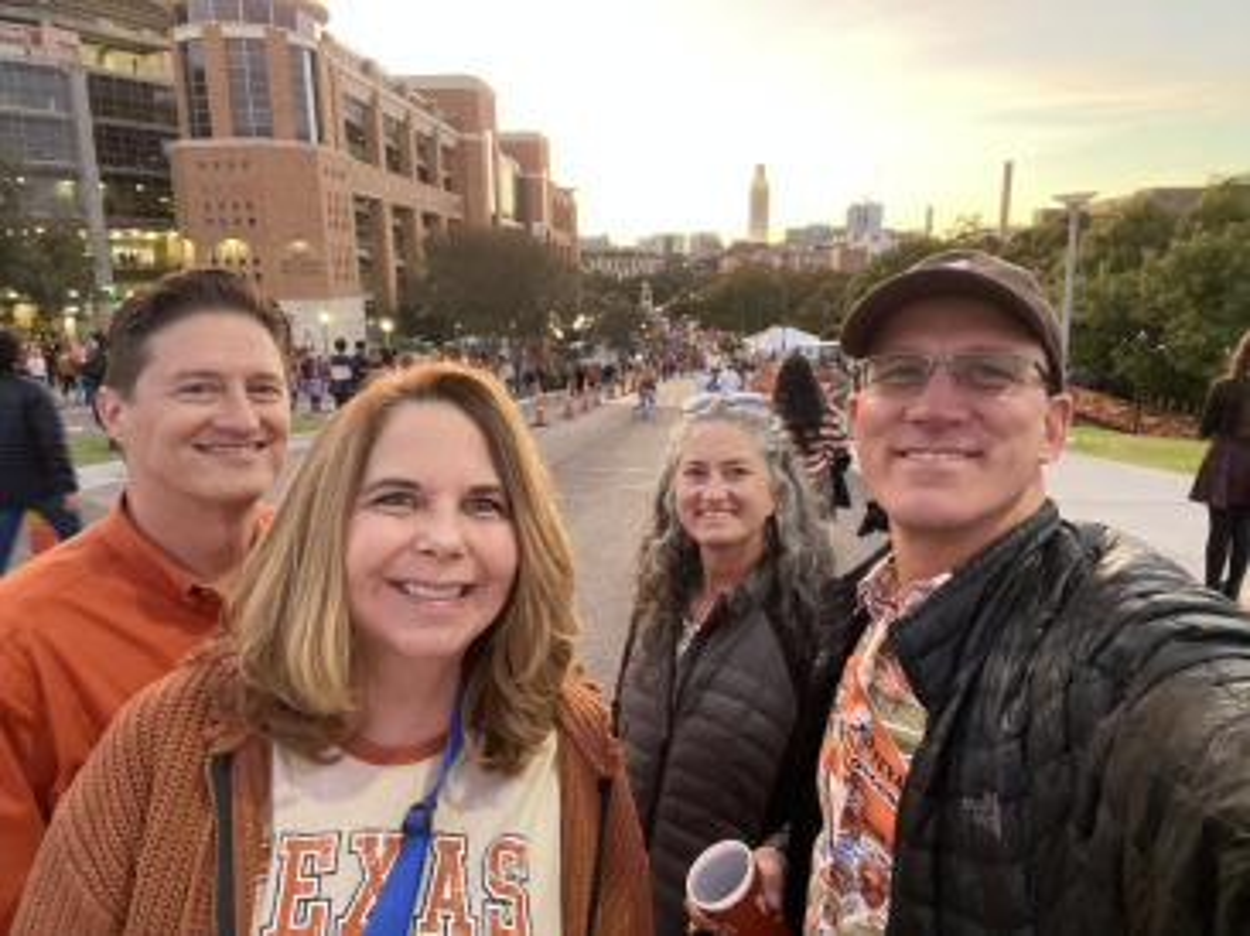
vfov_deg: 58.8
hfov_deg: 74.0
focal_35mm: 23
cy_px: 468
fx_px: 830
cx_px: 625
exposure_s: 1/38
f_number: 2.2
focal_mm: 2.71
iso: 400
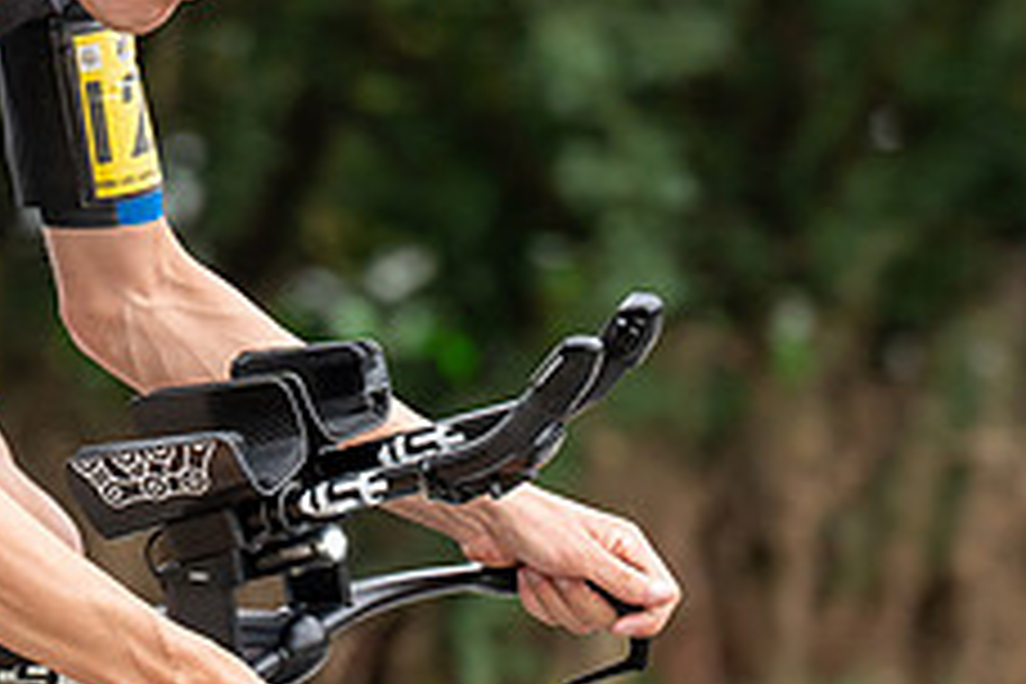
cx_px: -298
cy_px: -90
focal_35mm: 471
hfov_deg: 4.4
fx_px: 13422
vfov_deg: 2.9
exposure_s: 1/1000
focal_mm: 137
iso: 1000
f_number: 4
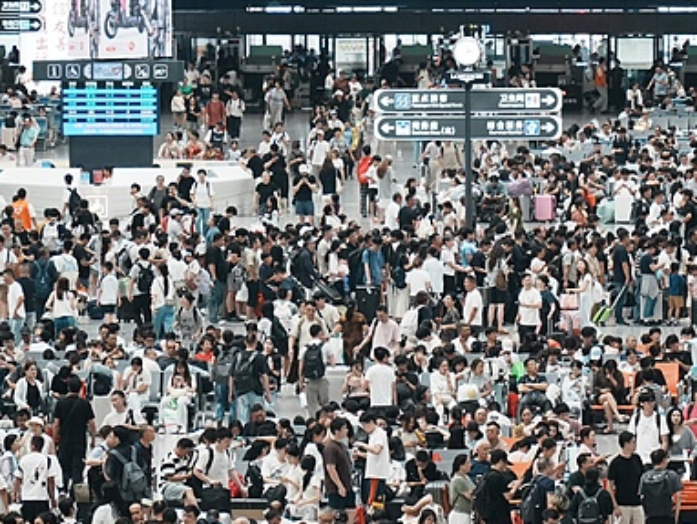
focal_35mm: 515
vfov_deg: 2.9
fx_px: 10376
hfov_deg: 3.8
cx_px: 582
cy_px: 540
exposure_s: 1/200
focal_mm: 200
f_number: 6.3
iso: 1600
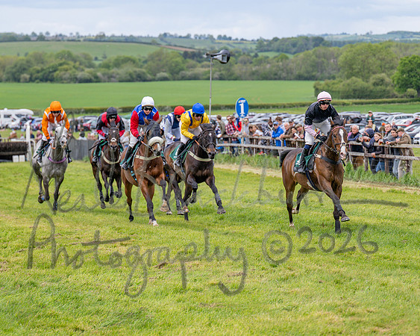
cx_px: 209
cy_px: 184
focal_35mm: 148
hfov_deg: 13.0
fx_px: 1837
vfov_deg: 10.4
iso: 200
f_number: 2.8
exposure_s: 1/1600
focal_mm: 73
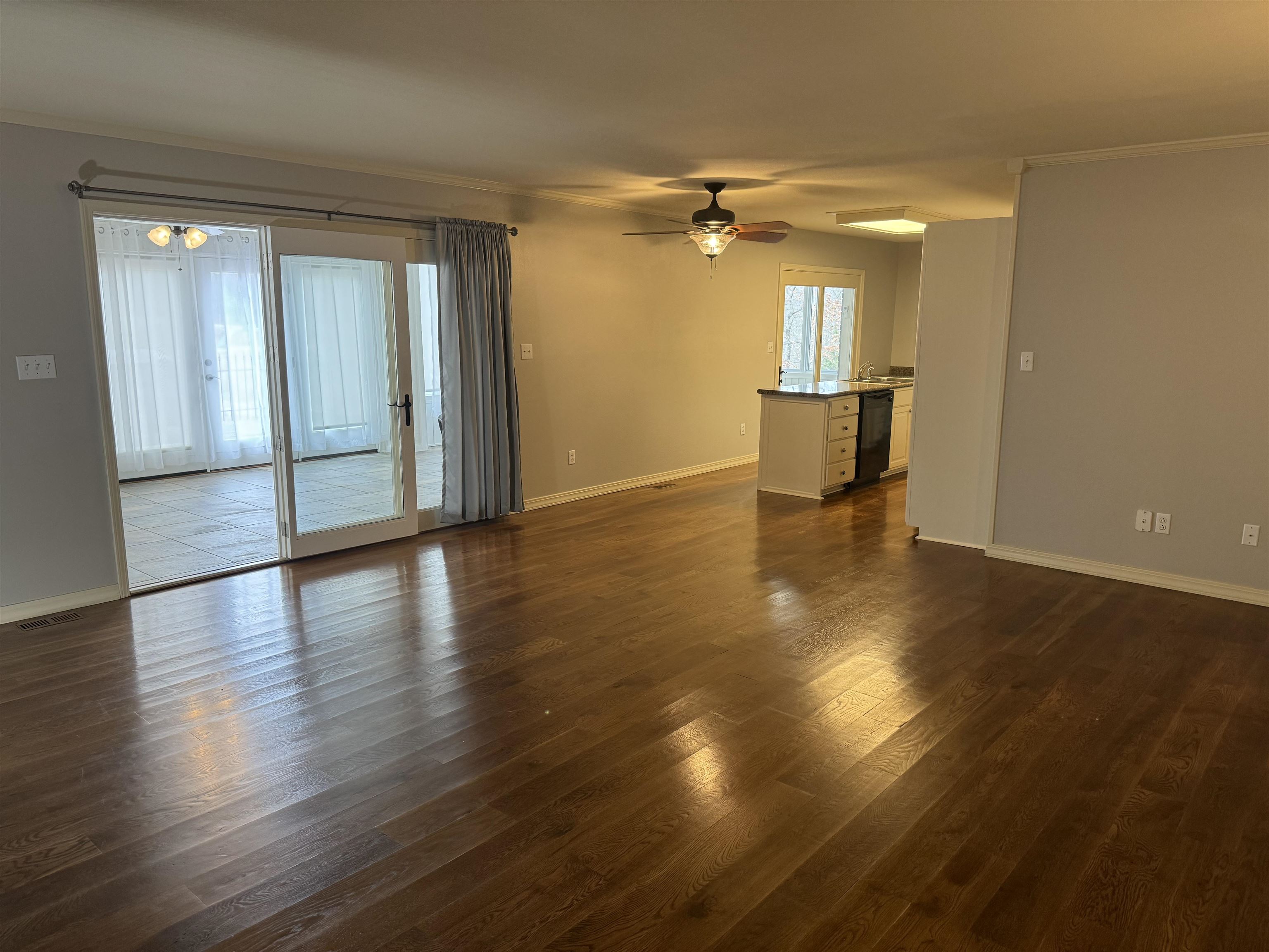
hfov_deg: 71.6
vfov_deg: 56.8
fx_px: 880
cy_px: 476
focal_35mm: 24
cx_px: 634
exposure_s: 1/120
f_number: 1.78
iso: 200
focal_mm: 6.86
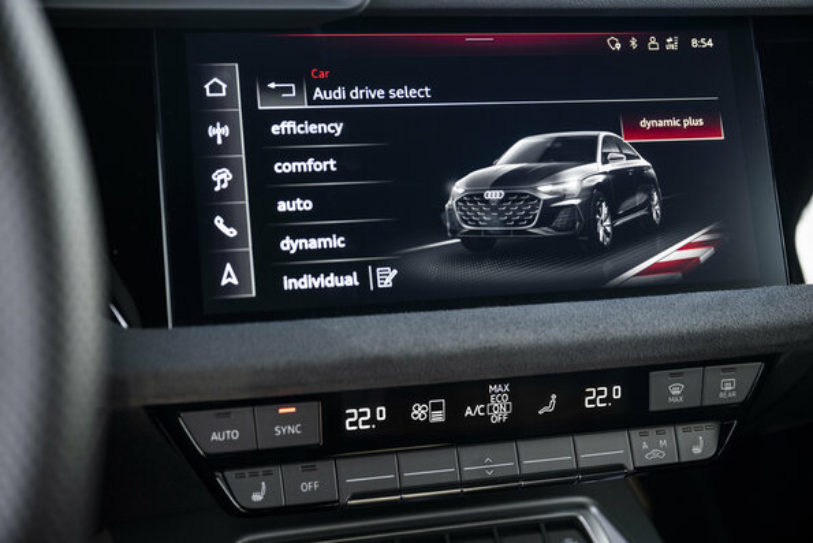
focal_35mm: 51
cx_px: 406
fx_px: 1152
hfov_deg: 38.9
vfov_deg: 26.5
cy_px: 272
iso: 1250
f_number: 4
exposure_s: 1/160
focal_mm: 51
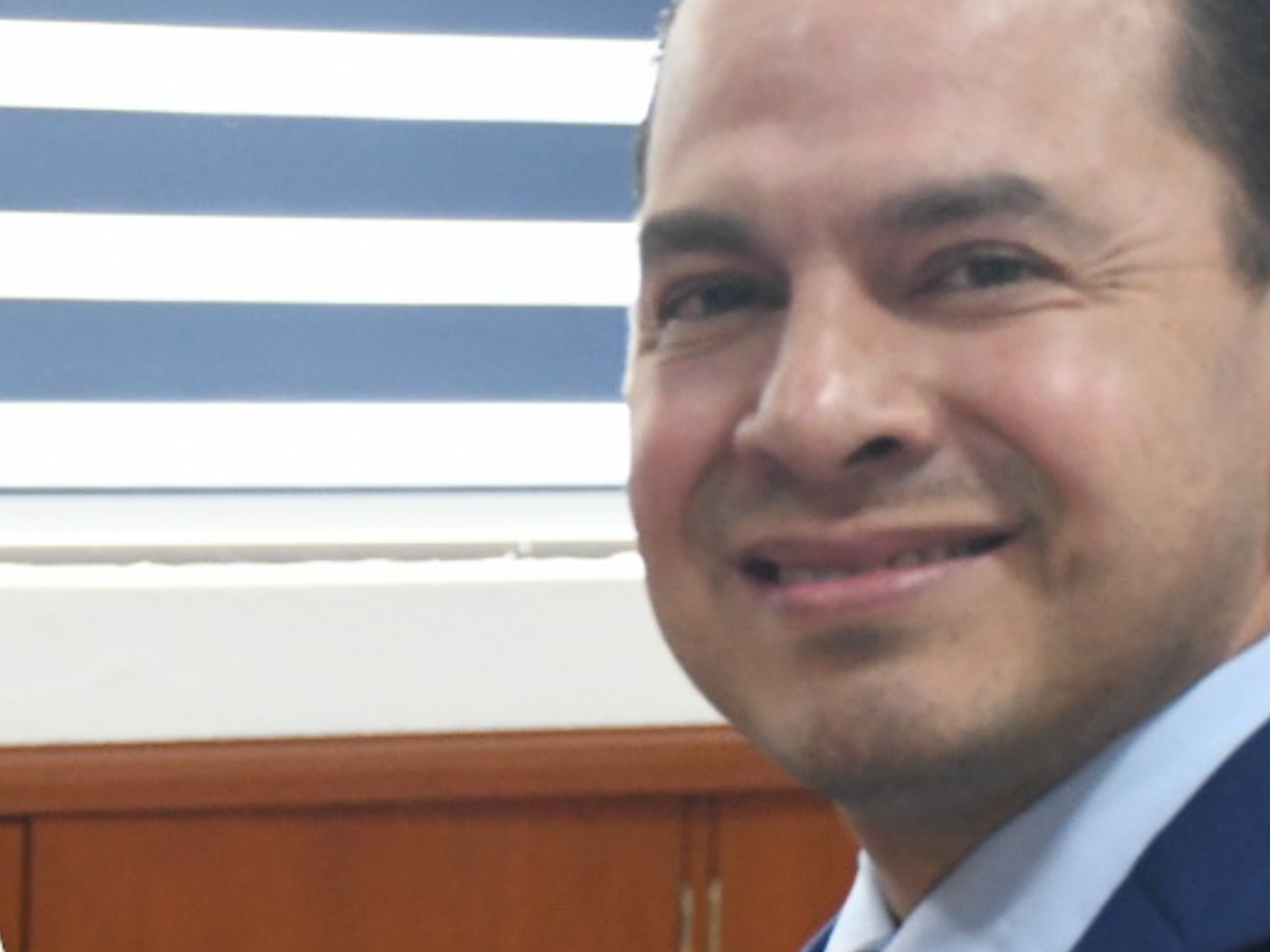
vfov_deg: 7.4
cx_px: 44
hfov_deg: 9.8
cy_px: 989
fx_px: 7373
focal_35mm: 201
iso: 4000
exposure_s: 1/125
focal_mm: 45
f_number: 5.6
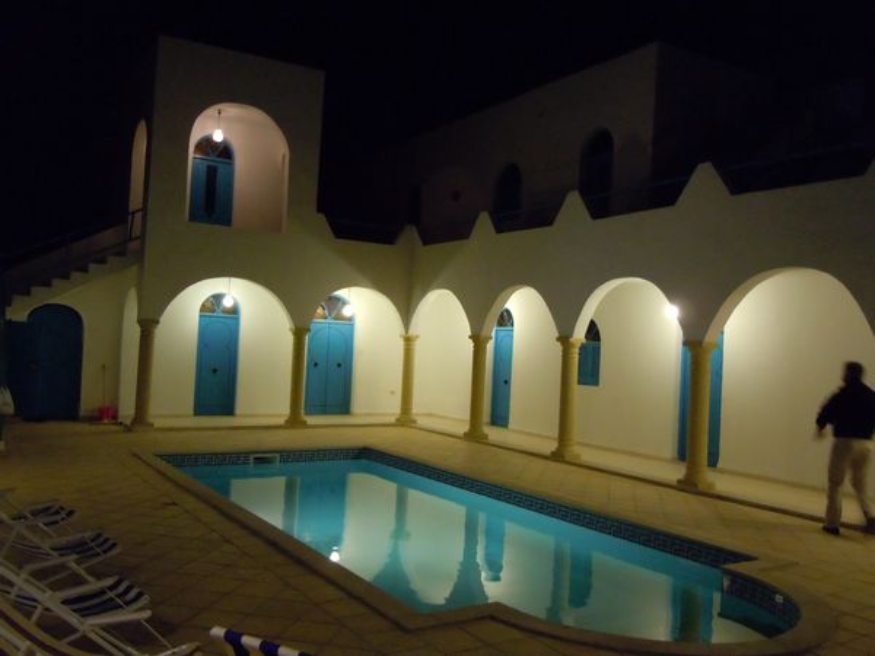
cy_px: 328
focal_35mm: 30
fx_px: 758
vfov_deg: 46.8
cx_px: 438
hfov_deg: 60.0
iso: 800
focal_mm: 5.4
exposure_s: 1/8
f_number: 3.5
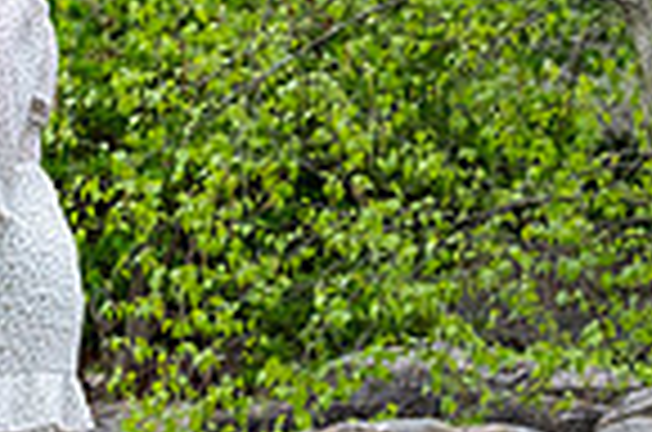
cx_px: 418
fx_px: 6379
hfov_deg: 5.8
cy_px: 353
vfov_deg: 3.9
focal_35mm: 353
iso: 250
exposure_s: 1/400
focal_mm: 58.7
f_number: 4
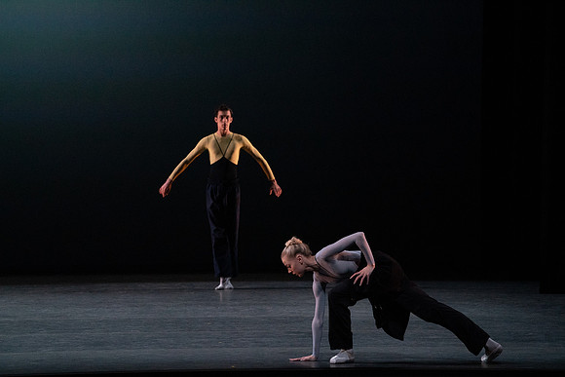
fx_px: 3139
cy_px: 188
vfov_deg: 6.9
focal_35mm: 200
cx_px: 282
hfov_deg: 10.3
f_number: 8
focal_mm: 200
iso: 12800
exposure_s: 1/500
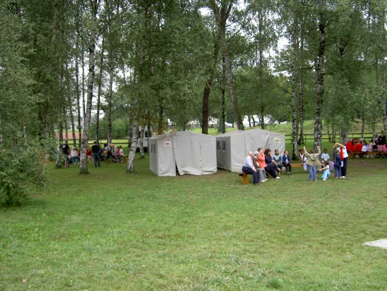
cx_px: 194
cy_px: 146
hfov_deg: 47.9
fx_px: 436
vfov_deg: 36.8
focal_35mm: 39
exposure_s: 1/125
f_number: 2.8
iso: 100
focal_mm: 8
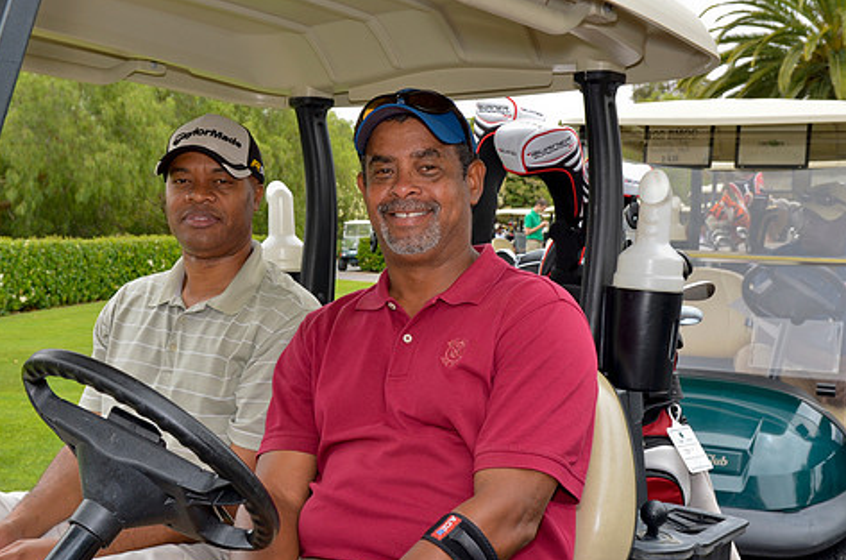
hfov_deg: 39.9
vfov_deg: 27.0
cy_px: 340
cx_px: 381
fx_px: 1163
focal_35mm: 50
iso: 200
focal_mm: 27
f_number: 7.1
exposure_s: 1/200
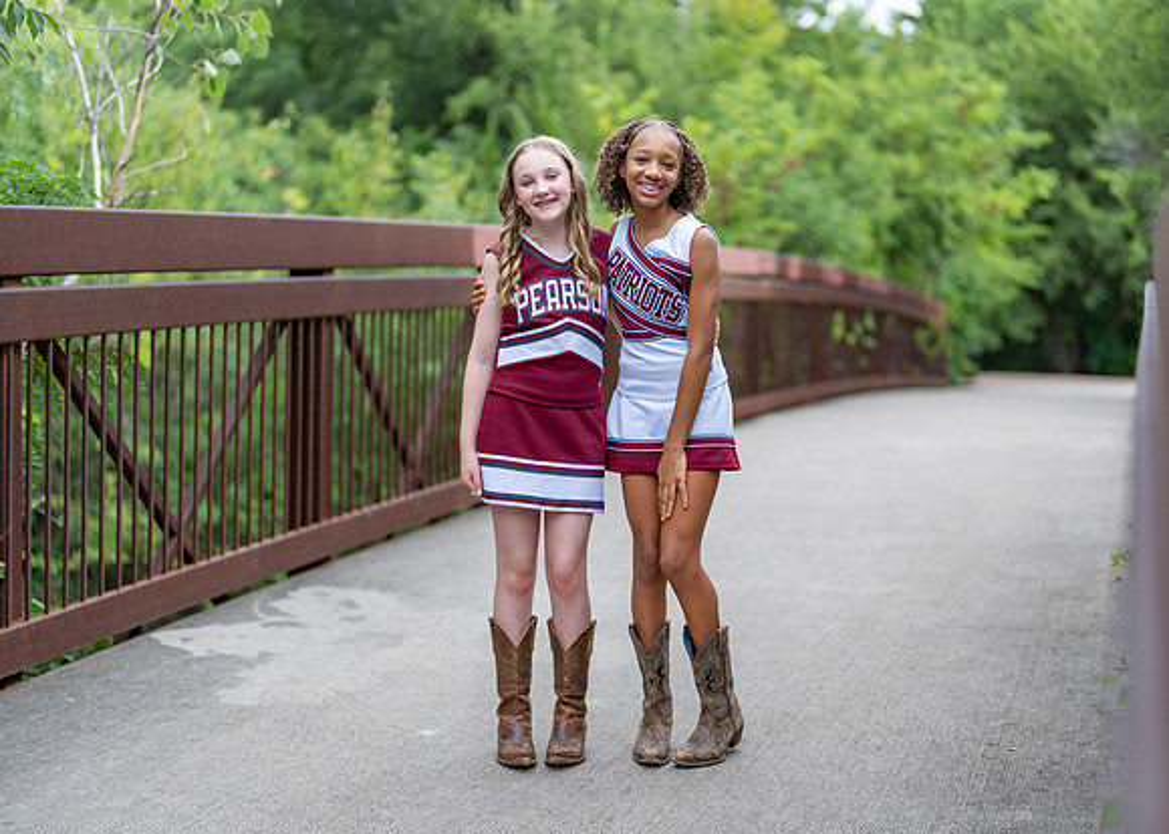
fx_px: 1920
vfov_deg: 24.5
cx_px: 645
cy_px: 439
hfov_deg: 33.8
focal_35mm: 58
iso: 100
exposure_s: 1/1250
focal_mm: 50
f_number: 1.2
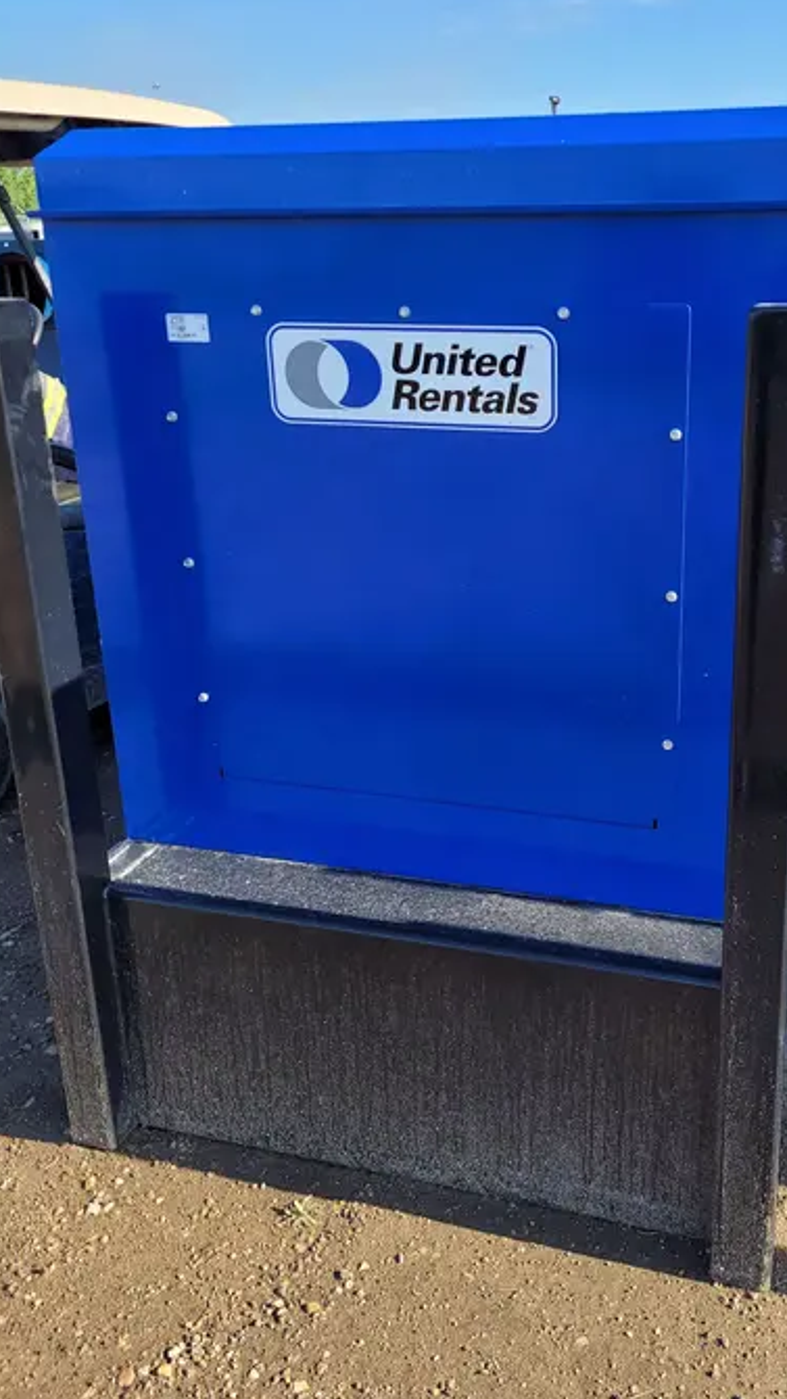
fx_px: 1150
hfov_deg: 37.2
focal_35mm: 31
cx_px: 551
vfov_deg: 62.5
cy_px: 646
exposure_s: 1/730
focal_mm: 5.4
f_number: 1.8
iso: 40
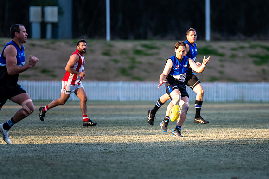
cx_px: 172
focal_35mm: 386
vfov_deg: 3.6
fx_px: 2888
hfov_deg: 5.3
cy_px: 100
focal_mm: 300
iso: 1400
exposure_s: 1/1600
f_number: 2.8
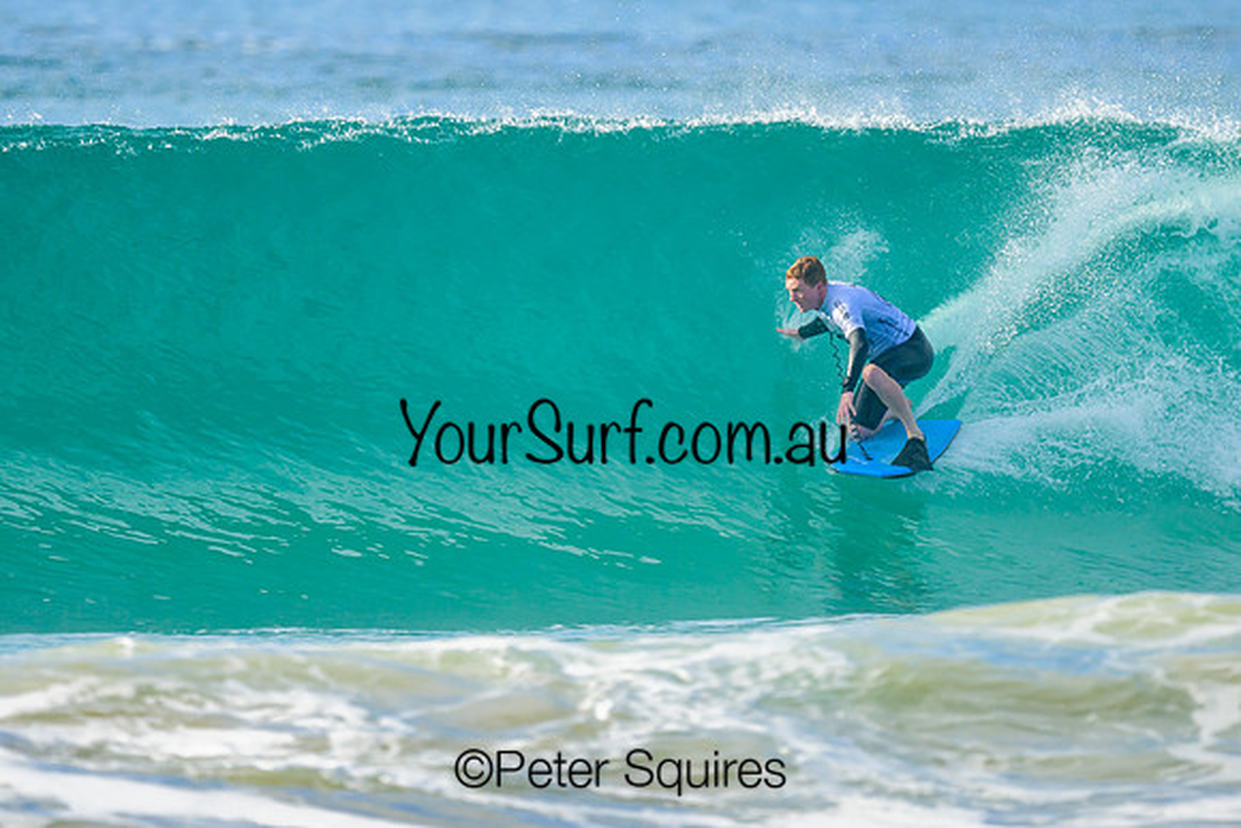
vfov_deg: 1.3
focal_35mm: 1101
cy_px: 315
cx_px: 635
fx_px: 37951
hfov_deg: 1.9
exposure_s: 1/2000
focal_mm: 800
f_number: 6.3
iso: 400
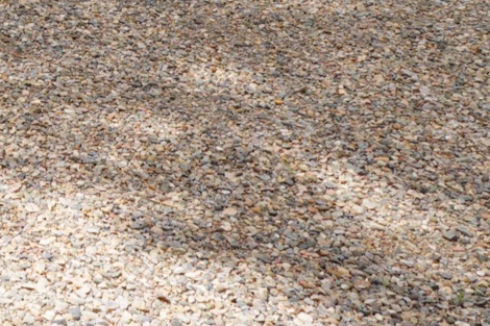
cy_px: -416
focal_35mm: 105
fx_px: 1433
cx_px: -433
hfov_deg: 16.0
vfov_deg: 11.2
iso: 100
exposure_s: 1/125
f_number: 9
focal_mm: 15
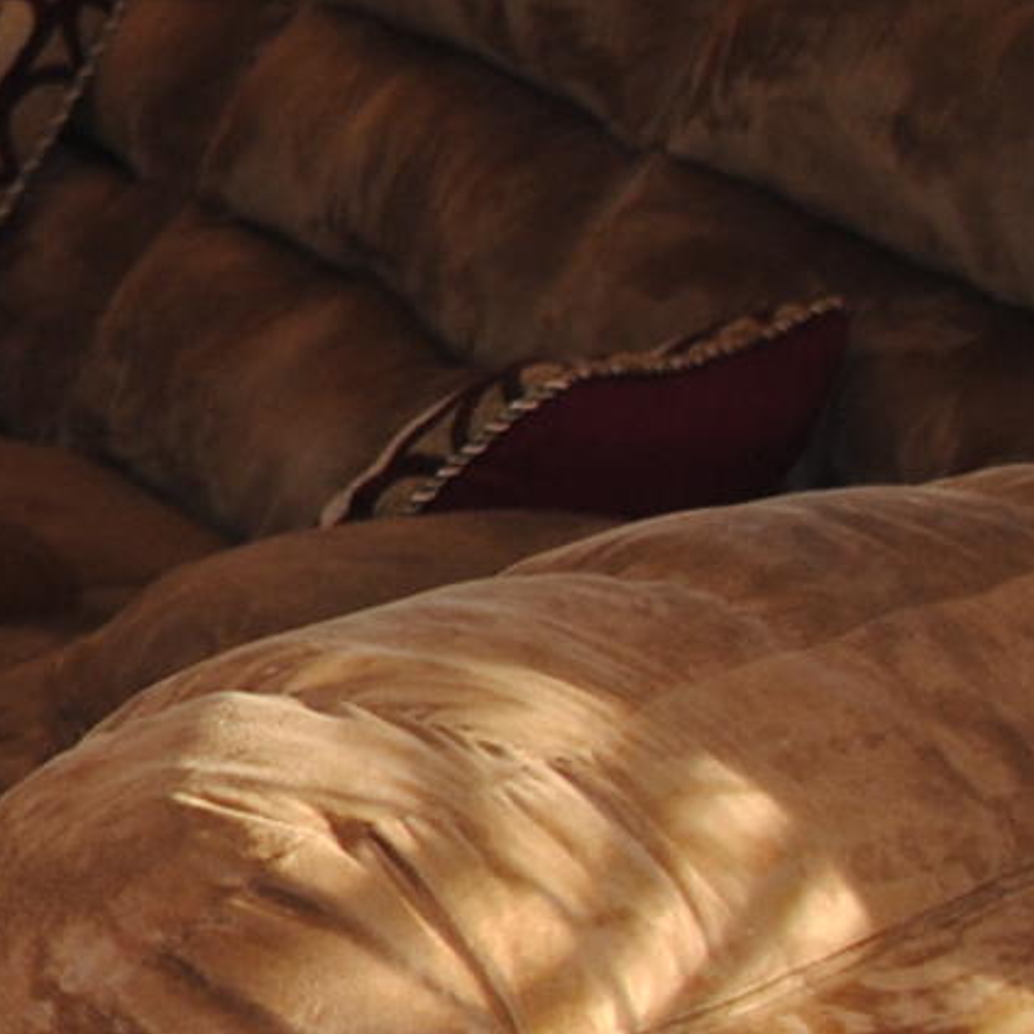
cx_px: -2498
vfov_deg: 8.3
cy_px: -90
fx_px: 7097
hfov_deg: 7.1
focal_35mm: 210
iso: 200
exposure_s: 1/60
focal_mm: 24
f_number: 2.8
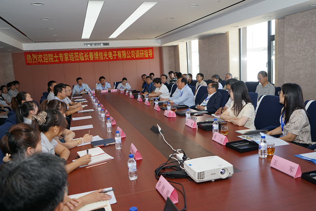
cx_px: 158
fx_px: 254
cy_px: 106
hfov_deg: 63.7
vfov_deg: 44.9
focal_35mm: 29
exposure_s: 1/160
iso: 320
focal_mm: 29
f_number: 4
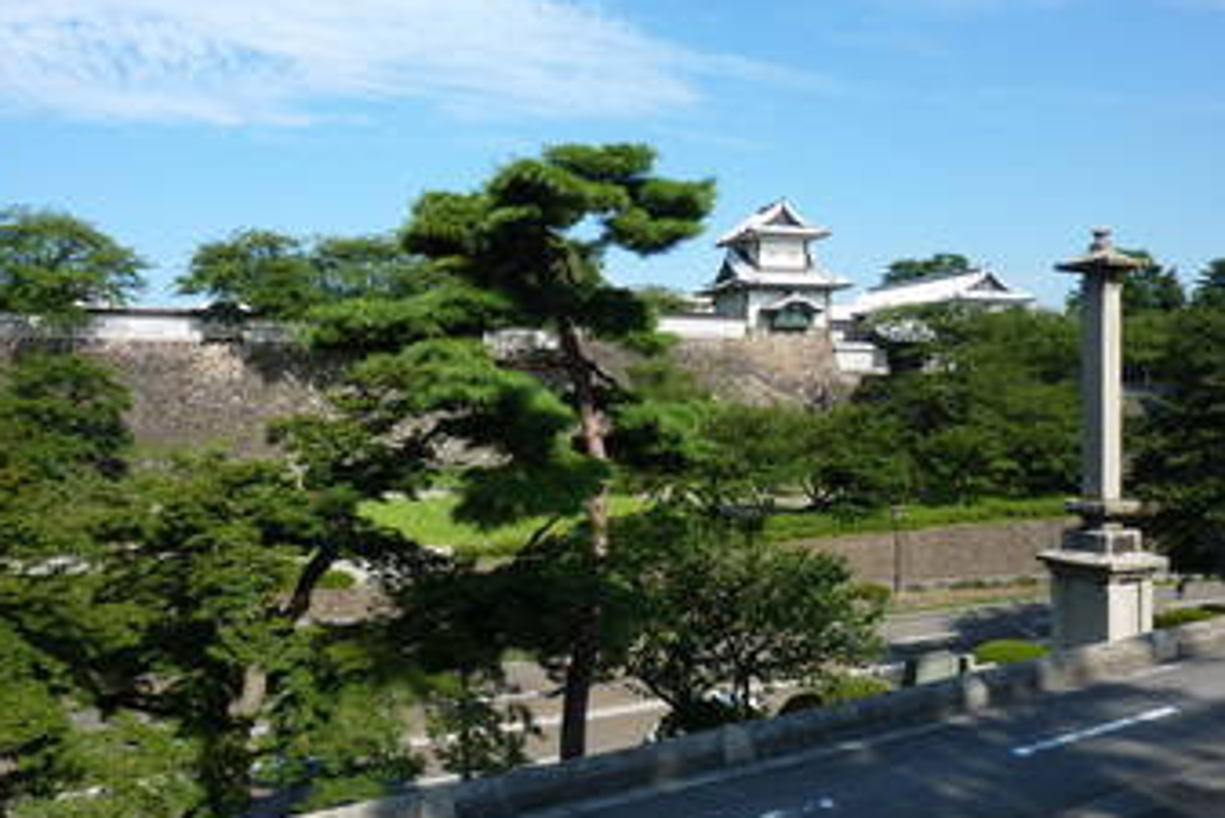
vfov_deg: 48.0
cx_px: 596
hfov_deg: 67.3
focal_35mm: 27
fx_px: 919
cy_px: 413
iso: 80
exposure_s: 1/500
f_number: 4
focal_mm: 4.1
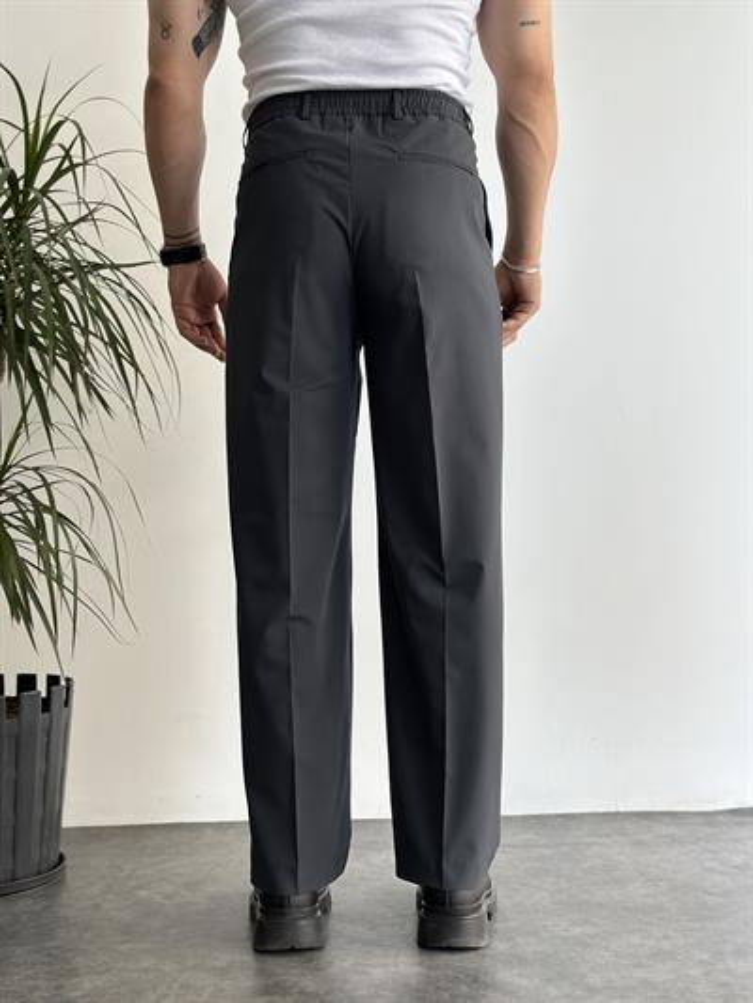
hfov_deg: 30.3
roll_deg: +0.5
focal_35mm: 48
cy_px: 502
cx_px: 376
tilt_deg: +0.3
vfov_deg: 39.6
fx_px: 1392
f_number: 1.78
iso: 80
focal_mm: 6.86
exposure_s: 1/227
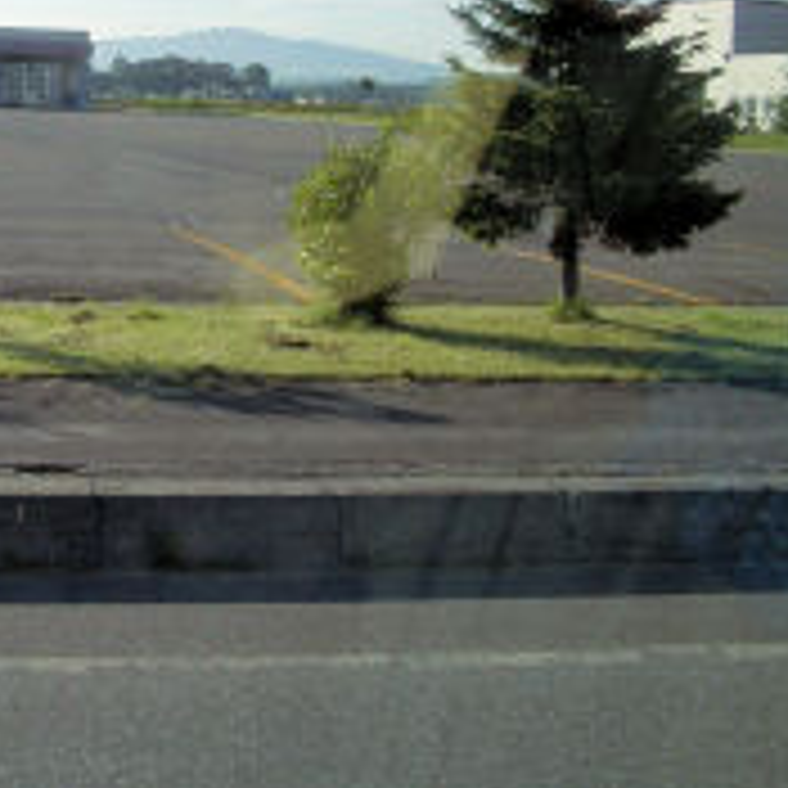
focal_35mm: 68
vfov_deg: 25.0
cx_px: -59
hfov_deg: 23.9
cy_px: 171
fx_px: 1751
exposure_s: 1/500
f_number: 4.3
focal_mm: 5.8
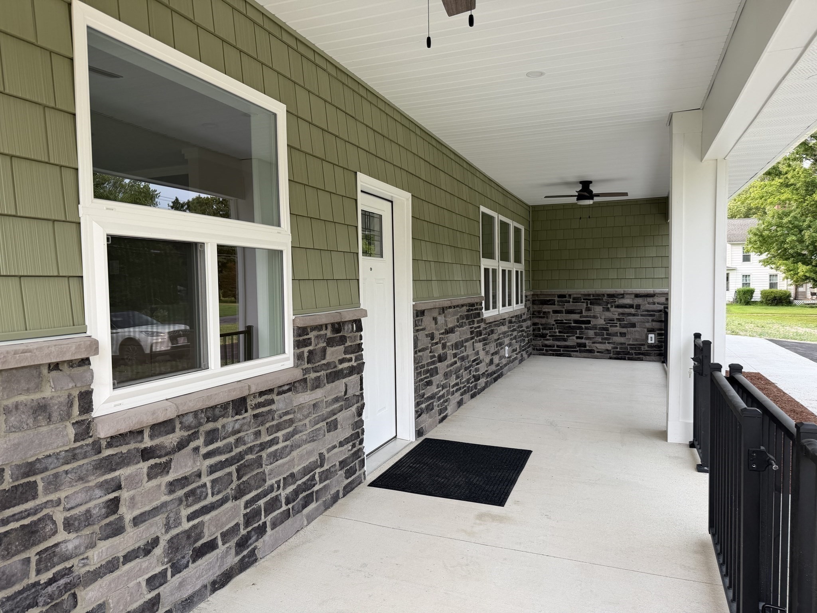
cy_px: 306
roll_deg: +1.1
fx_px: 566
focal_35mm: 24
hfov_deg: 71.6
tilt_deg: -3.1
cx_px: 408
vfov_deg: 56.8
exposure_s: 1/501
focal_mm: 6.76
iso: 80
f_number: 1.78
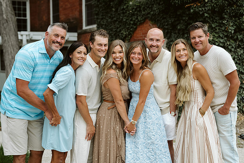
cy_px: 79
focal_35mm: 54
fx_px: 365
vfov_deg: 25.1
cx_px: 126
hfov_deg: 37.0
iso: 1250
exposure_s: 1/400
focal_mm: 50
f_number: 2.8
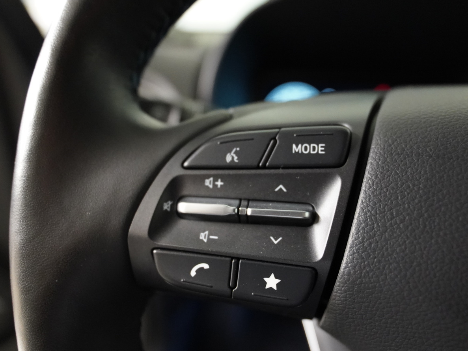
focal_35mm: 21
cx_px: 245
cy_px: 190
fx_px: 284
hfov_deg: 78.9
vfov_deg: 63.3
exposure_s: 1/60
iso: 8000
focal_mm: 16
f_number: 2.8
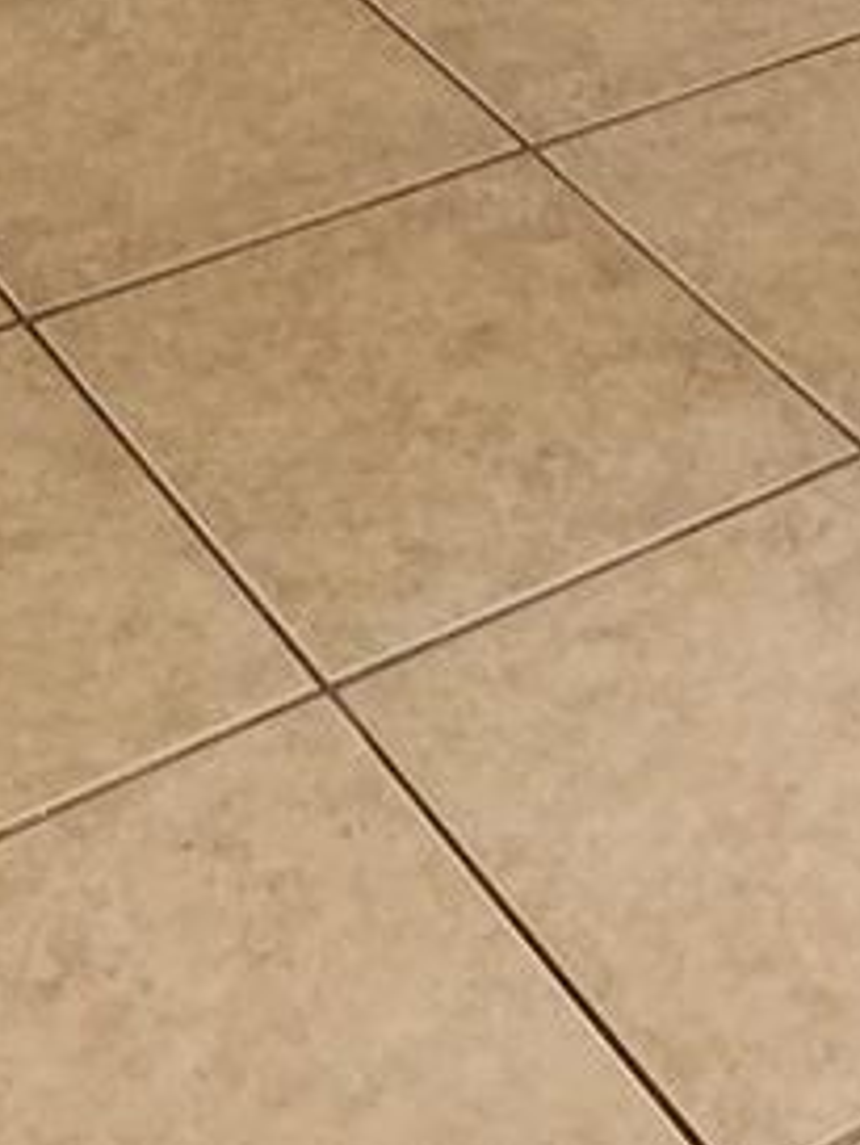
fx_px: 3343
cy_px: -1074
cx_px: 826
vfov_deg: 15.8
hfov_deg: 14.5
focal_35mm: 101
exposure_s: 1/120
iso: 250
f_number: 1.8
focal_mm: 5.4
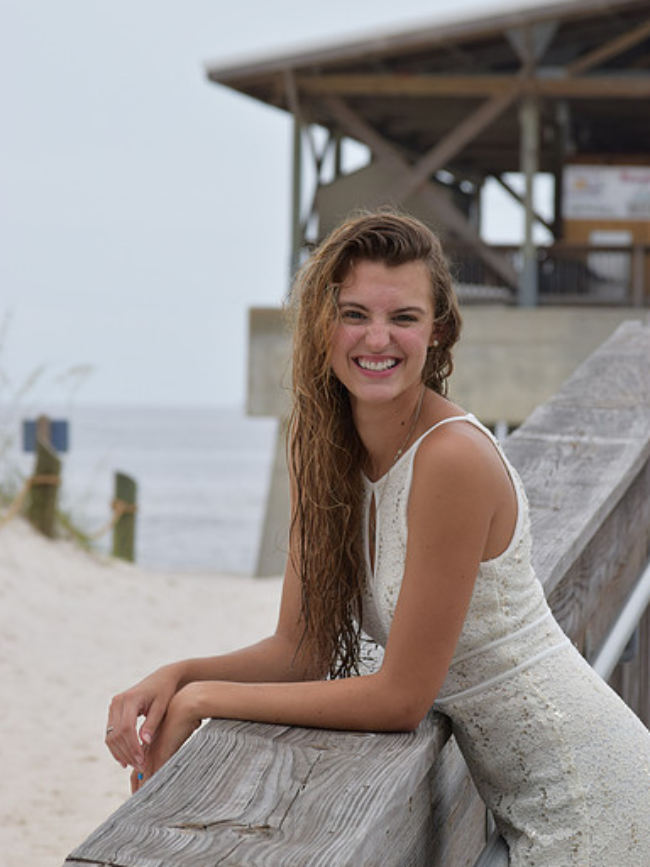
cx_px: 326
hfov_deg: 7.6
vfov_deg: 10.1
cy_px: 456
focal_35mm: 196
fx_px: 4907
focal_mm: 120
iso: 200
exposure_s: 1/250
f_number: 8
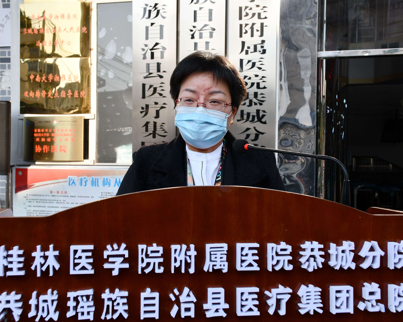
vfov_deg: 32.7
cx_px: 215
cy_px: 161
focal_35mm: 46
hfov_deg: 40.3
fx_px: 549
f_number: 8
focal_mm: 27
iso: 200
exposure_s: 1/250
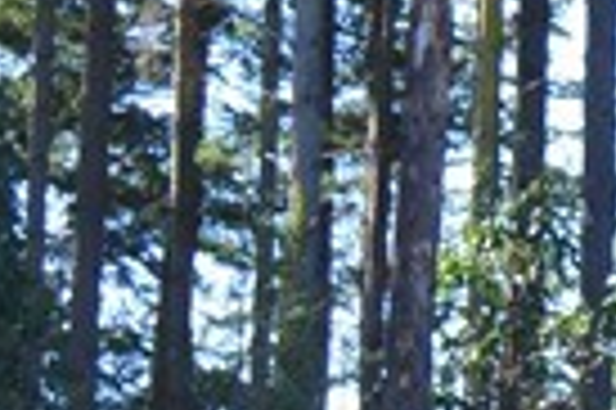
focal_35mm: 334
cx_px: 2201
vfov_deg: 4.1
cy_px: 834
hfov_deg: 5.6
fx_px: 5708
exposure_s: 1/200
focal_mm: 28
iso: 400
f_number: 10
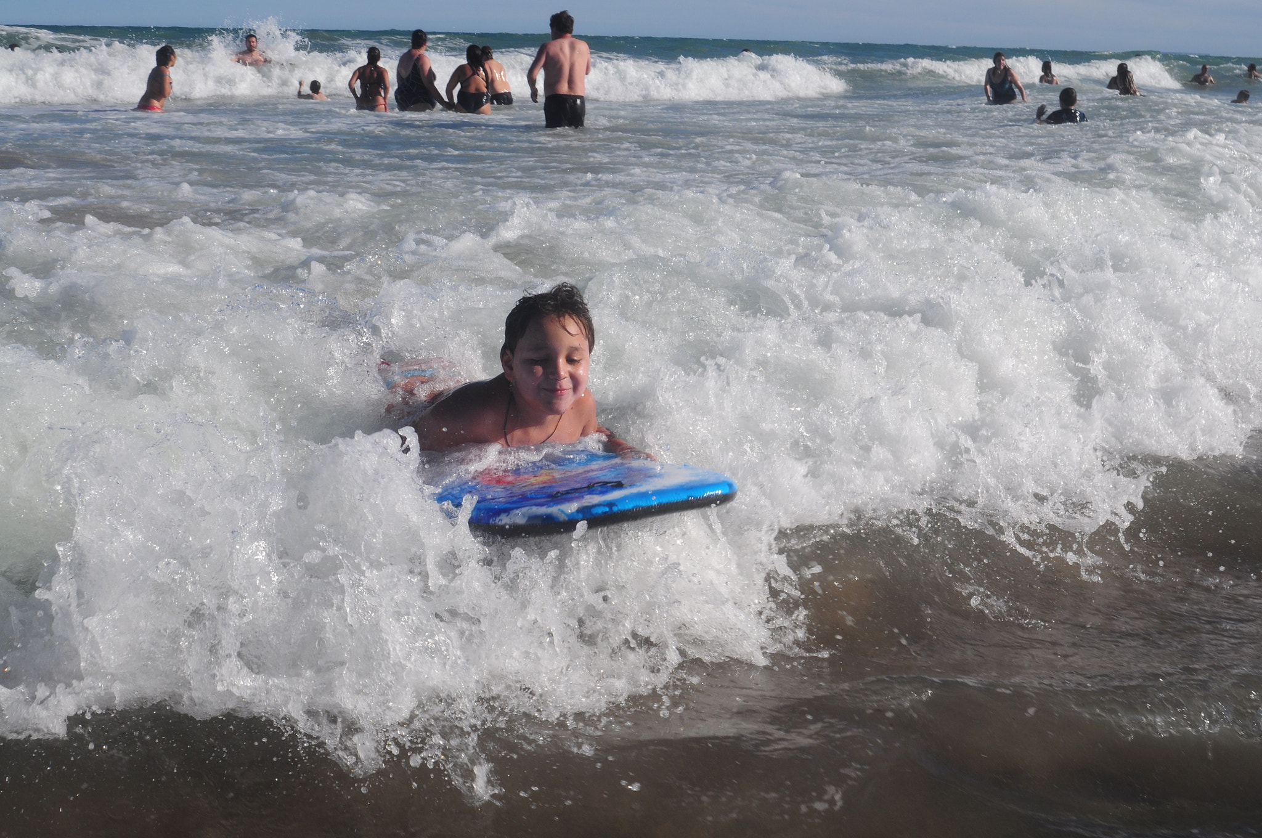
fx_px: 1470
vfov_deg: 31.8
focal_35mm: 42
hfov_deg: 46.5
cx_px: 631
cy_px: 419
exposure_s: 1/500
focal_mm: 28
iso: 200
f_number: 11
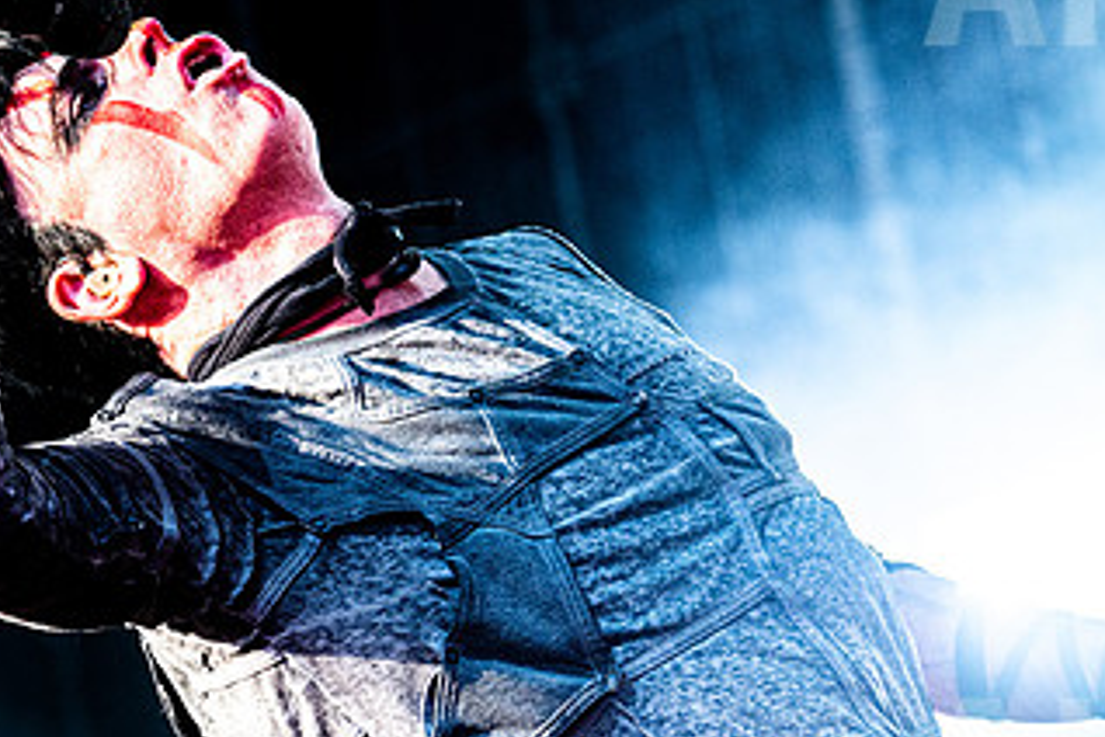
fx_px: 8225
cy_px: 403
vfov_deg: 5.1
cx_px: 351
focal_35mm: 268
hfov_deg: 7.7
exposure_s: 1/2000
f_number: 4.5
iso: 800
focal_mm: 125
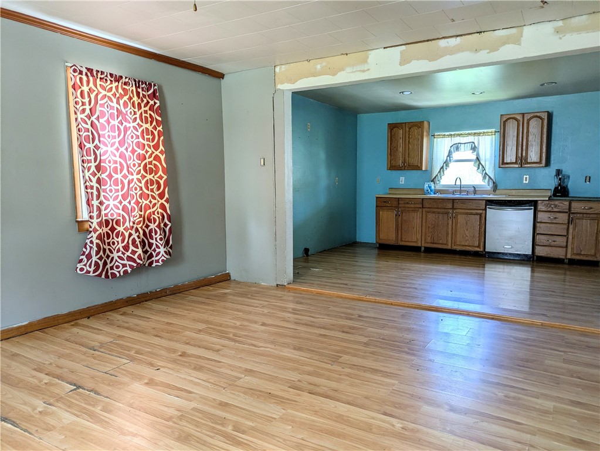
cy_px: 226
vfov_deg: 54.9
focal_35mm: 25
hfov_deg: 69.4
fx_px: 433
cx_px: 300
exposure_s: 1/60
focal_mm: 5.43
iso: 60
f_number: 1.89
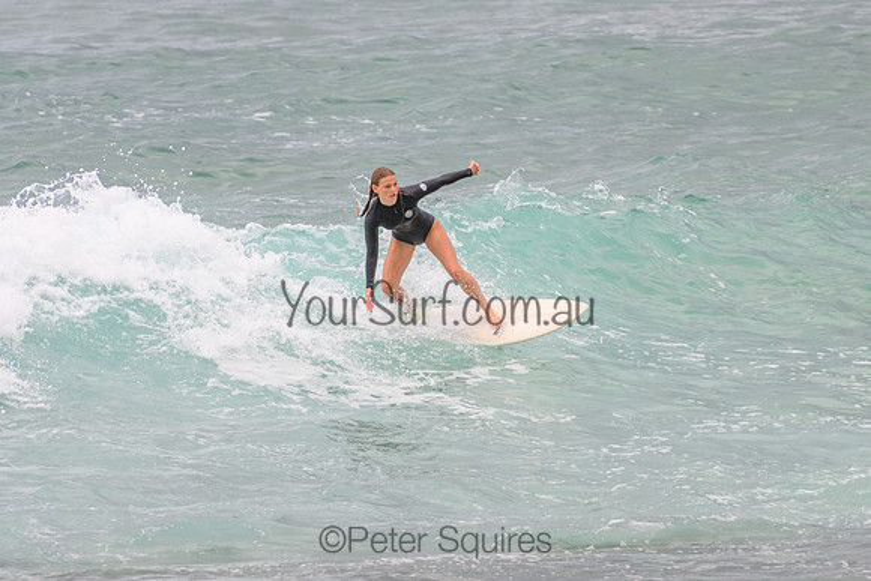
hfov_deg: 3.7
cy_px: 226
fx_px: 13317
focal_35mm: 550
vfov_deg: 2.5
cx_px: 473
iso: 220
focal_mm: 400
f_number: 5.6
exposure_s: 1/2000
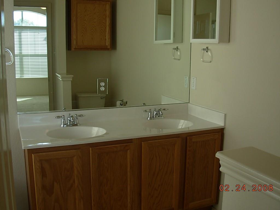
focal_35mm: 38
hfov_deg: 49.0
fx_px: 307
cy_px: 105
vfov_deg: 37.7
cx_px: 140
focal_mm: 6.3
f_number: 2.9
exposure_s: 1/90.5
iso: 50
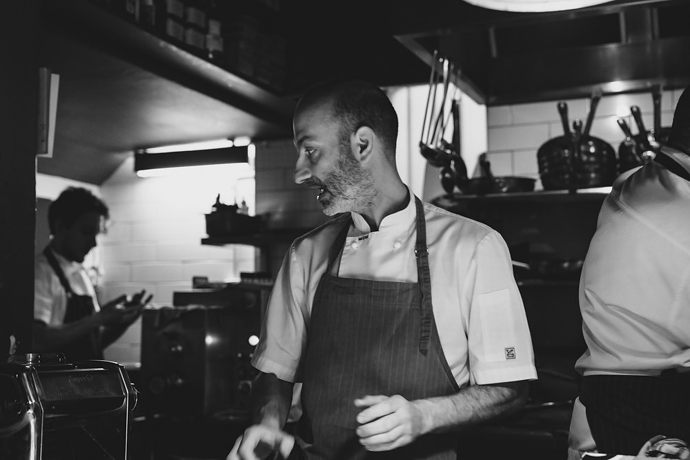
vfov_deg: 28.7
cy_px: 230
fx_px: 901
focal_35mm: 47
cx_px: 345
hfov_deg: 41.9
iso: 2000
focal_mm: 47
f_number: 3.2
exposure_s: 1/100
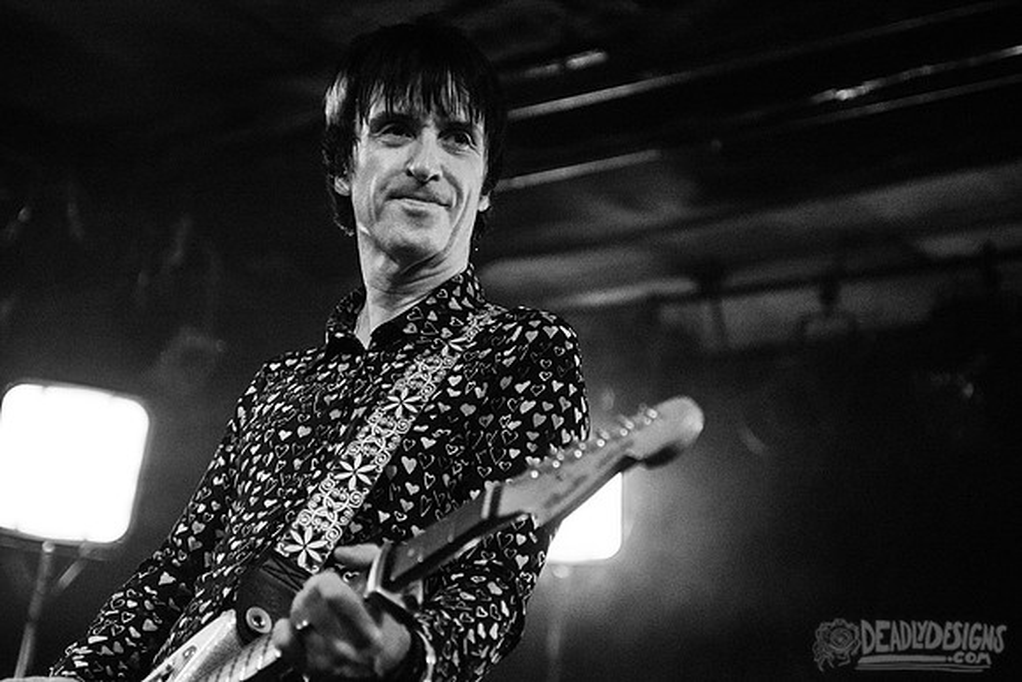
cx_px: 548
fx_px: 2131
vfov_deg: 18.2
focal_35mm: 75
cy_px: 316
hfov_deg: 27.0
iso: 2000
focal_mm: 70
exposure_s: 1/320
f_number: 2.8
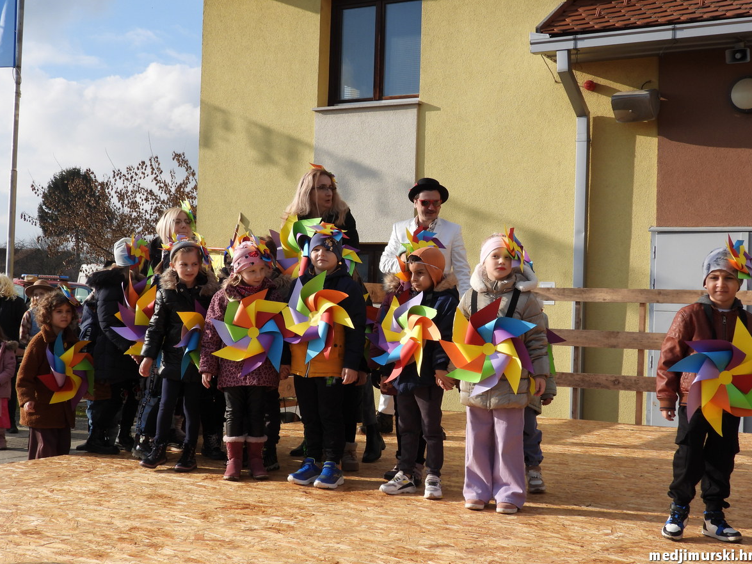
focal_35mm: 48
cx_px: 375
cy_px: 287
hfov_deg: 39.7
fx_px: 1043
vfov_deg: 30.3
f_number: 3.2
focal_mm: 8.5
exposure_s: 1/1250
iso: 100
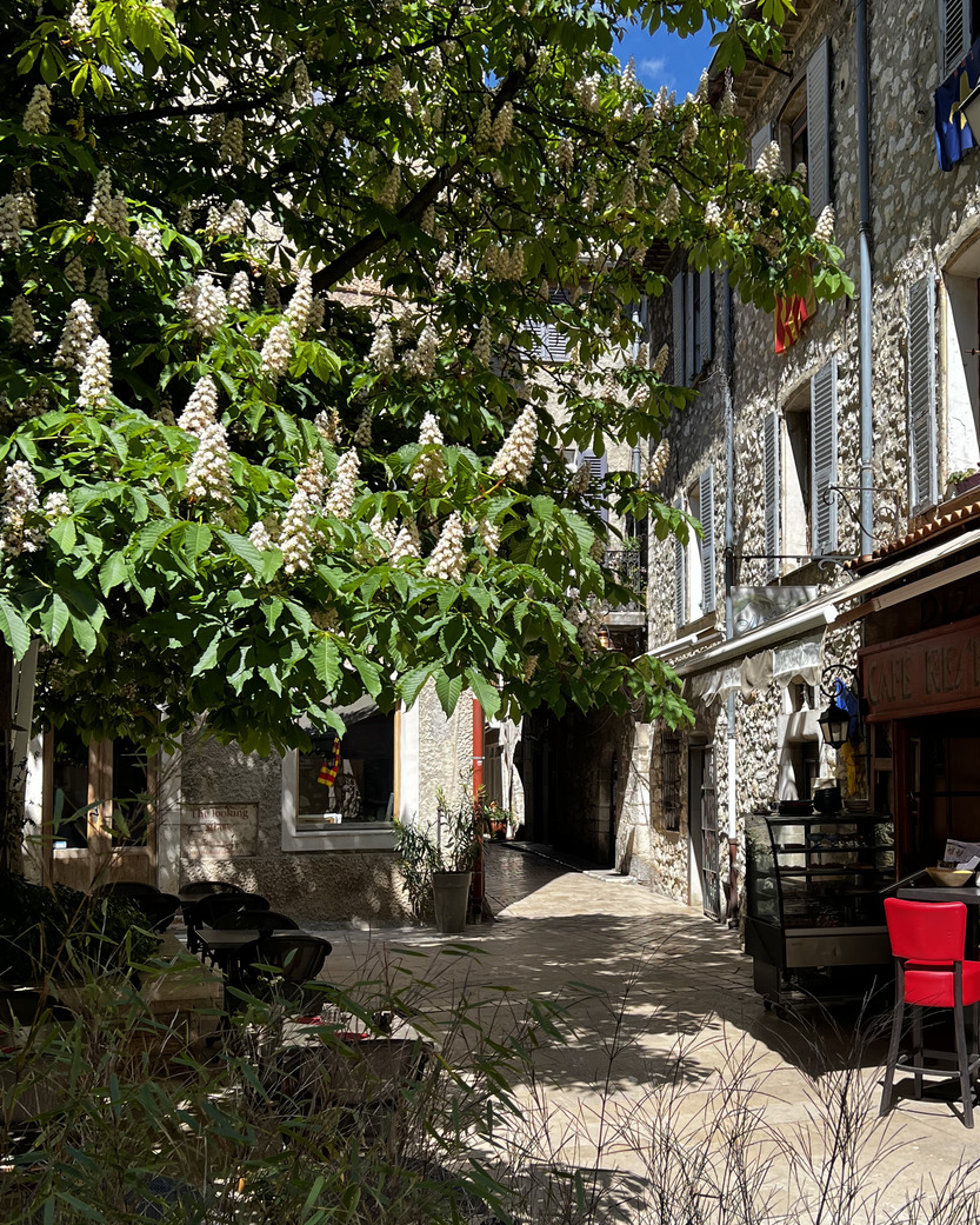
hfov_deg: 38.1
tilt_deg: +2.6
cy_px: 721
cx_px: 588
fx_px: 1414
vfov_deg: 46.6
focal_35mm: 39
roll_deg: +1.3
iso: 50
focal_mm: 5.7
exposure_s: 1/1751
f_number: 1.5
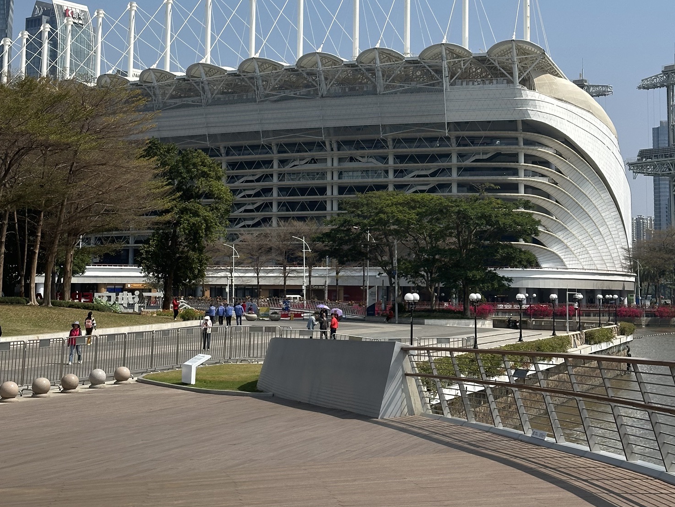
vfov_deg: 22.4
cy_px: 134
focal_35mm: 65
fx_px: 1268
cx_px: 336
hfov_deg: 29.8
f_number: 1.78
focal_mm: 6.86
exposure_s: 1/5556
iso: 64
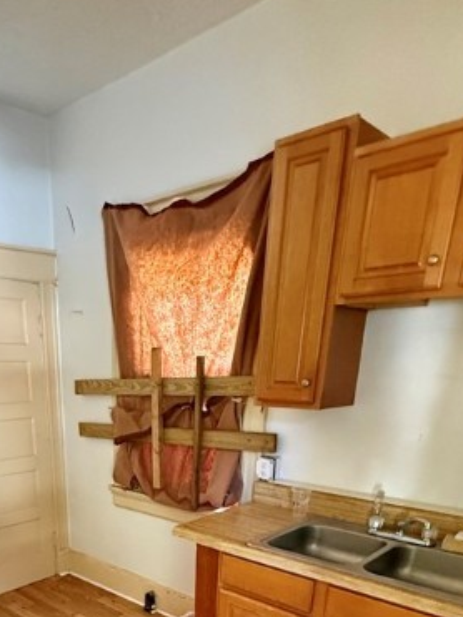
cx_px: 138
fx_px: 517
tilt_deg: -22.3
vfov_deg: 52.8
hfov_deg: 47.1
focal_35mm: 29
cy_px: 574
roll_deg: -0.2
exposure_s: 1/60
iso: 1000
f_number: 2.2
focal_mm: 2.22
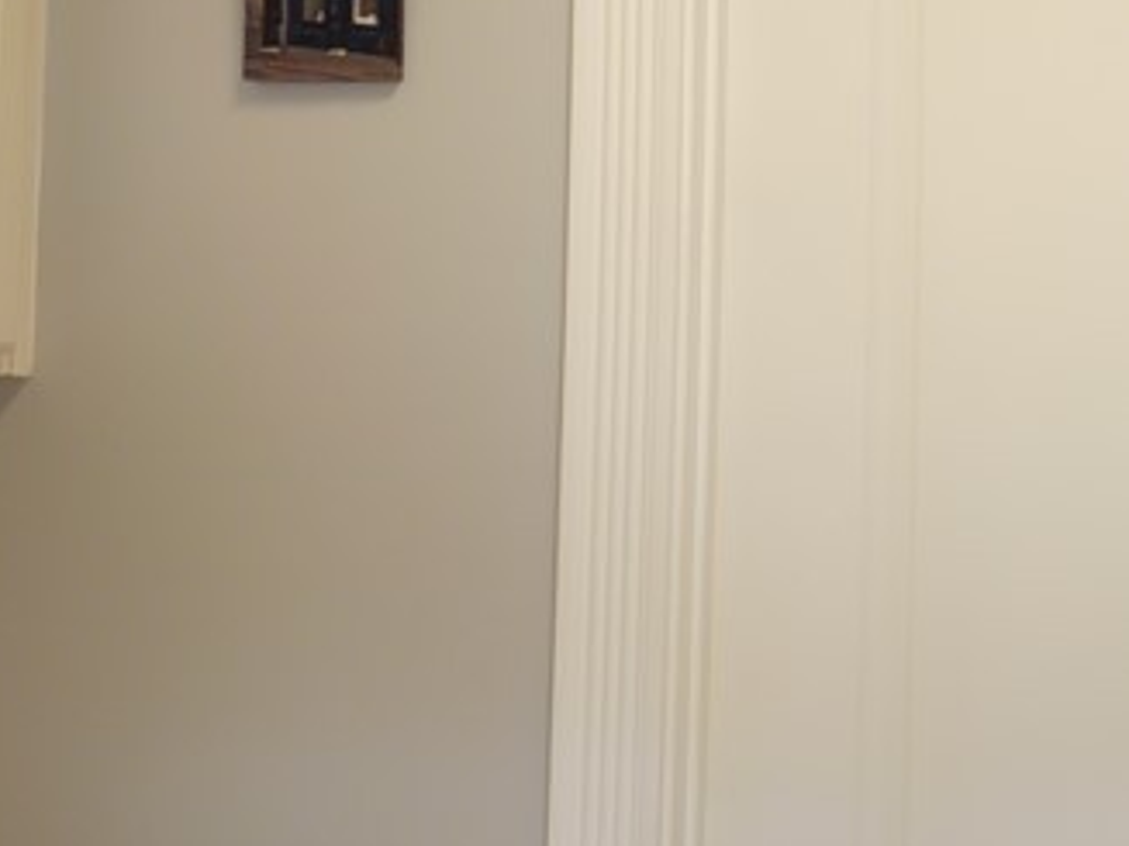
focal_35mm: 72
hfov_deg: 25.5
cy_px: 204
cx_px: 1177
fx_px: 2347
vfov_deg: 20.3
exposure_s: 1/125
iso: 250
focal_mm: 6.4
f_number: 1.8
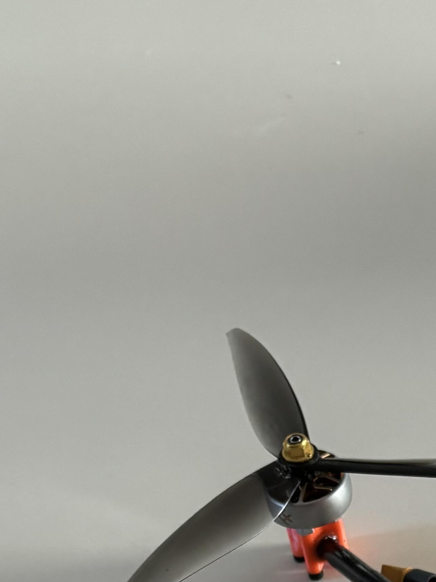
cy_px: 895
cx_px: 456
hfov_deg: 16.5
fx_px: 1461
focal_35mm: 87
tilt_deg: -53.9
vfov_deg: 19.4
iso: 320
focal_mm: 5.96
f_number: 1.6
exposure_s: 1/60
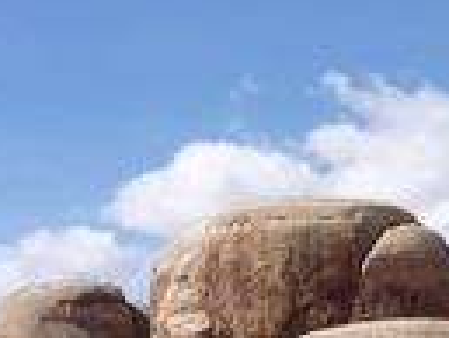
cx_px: 592
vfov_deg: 9.6
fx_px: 1999
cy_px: 101
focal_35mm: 154
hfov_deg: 12.4
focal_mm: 5.5
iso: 80
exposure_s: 1/640
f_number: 3.5
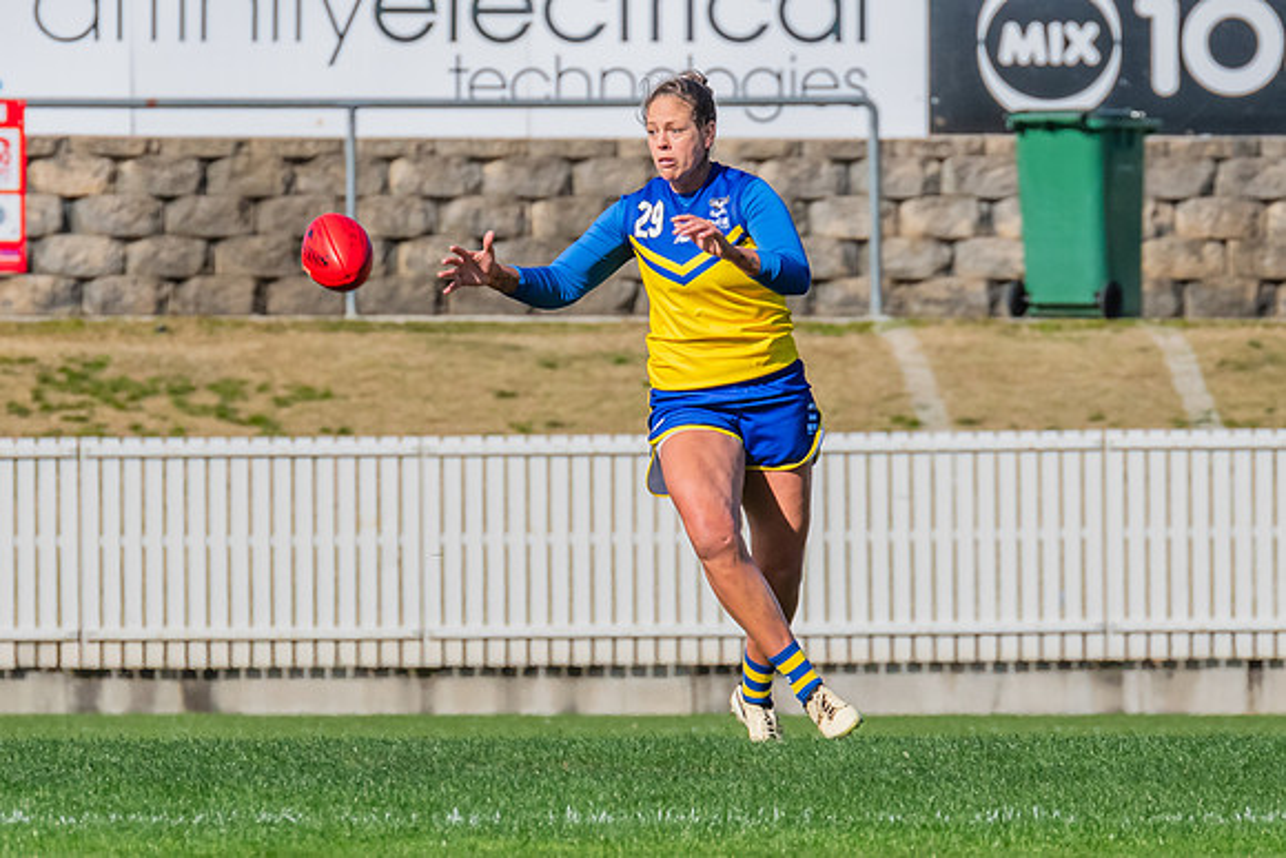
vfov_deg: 1.5
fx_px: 32115
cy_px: 378
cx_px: 633
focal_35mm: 899
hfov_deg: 2.3
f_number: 13
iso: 800
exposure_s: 1/1250
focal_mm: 420
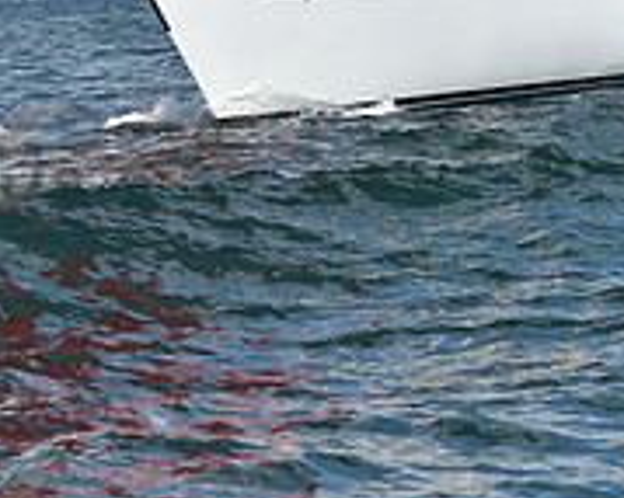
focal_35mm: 228
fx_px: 4208
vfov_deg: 6.7
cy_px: -57
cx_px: 446
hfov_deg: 8.5
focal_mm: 75
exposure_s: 1/1250
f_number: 8
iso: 250
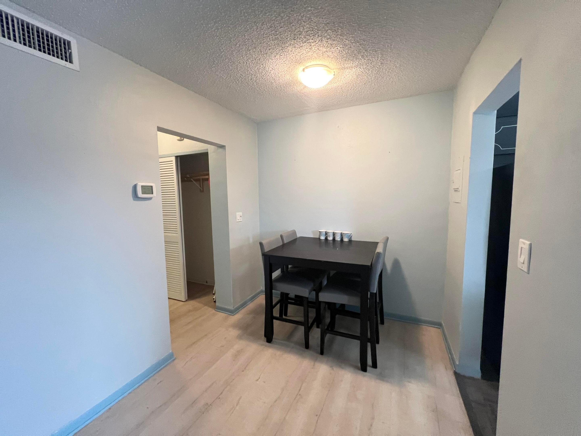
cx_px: 290
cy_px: 218
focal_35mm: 13
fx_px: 218
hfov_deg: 106.2
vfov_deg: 89.9
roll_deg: +1.3
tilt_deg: -5.5
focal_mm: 1.57
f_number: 1.8
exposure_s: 1/60
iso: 250
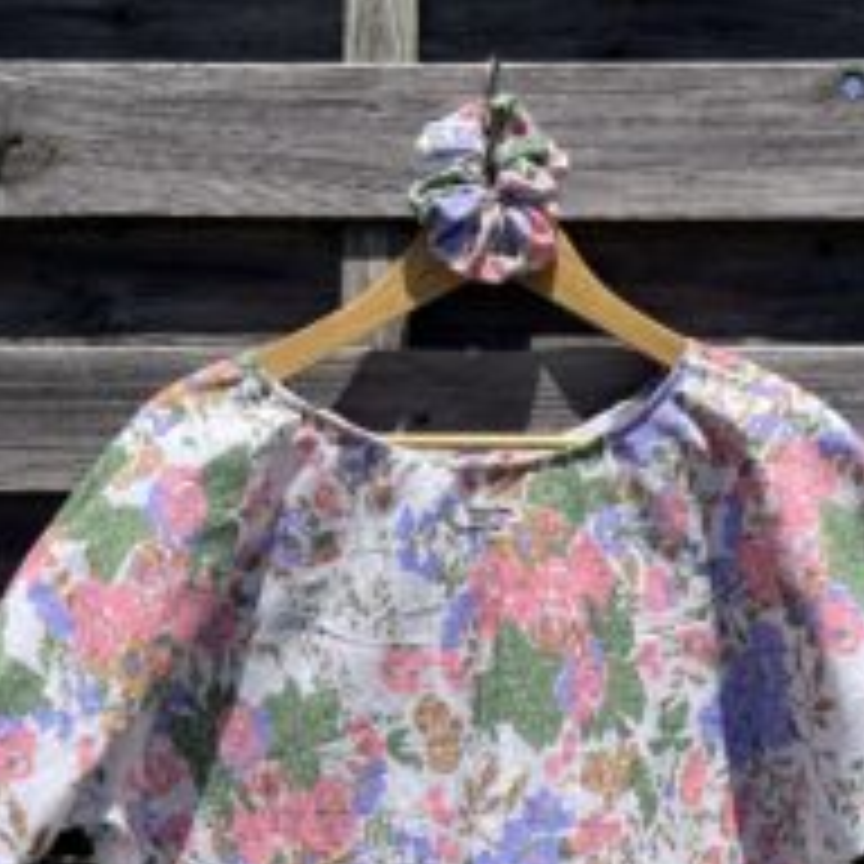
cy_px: 603
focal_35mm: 48
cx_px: 486
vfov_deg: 34.9
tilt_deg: -7.9
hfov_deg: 35.3
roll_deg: -0.9
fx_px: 1355
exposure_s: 1/4484
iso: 50
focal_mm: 5.1
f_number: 1.6
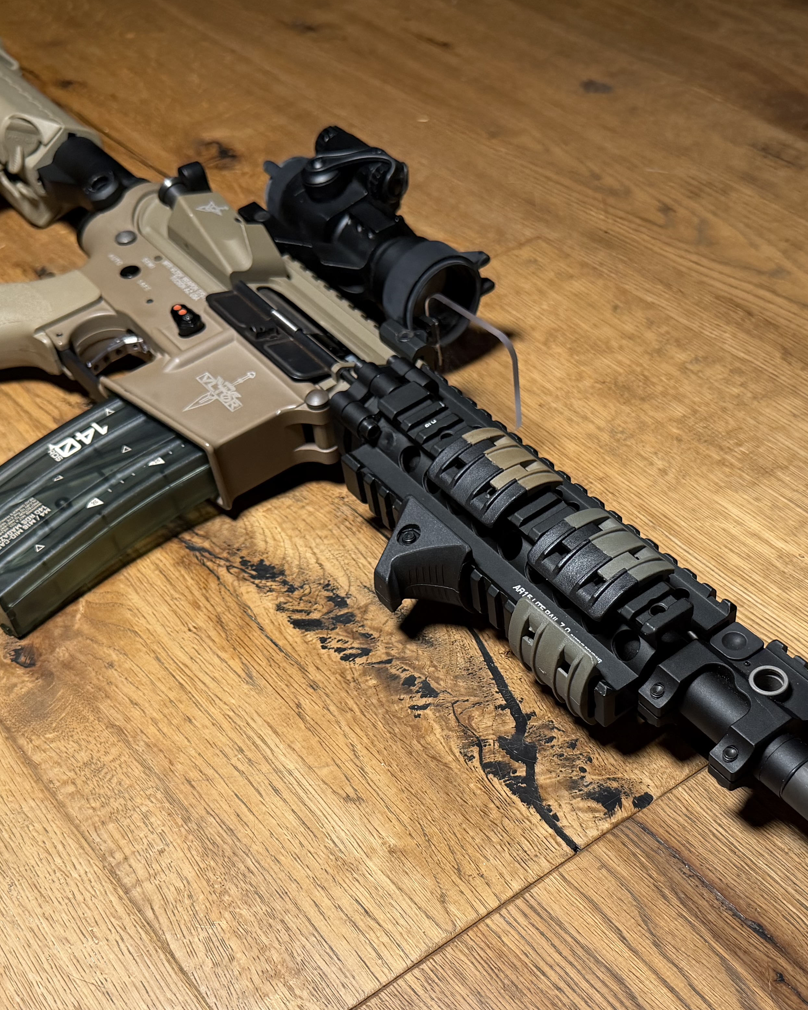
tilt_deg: -48.0
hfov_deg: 34.8
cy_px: 675
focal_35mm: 43
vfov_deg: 42.3
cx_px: 454
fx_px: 1286
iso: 200
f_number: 1.78
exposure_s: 1/63
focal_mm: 6.76
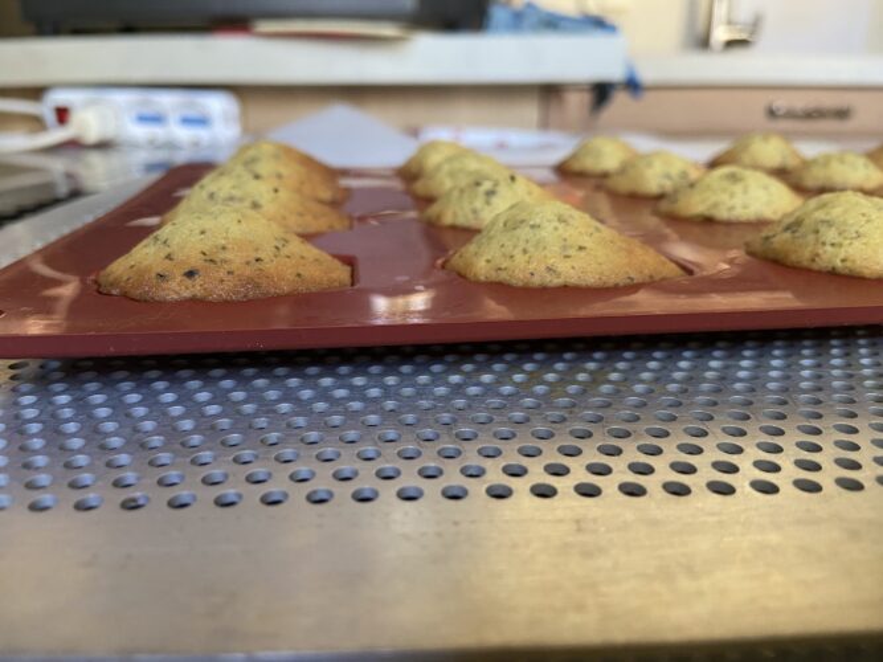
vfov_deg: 54.9
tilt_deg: -19.7
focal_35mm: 25
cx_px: 442
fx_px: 638
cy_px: 331
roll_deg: -0.2
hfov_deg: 69.4
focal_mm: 4.25
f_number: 1.8
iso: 320
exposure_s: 1/60
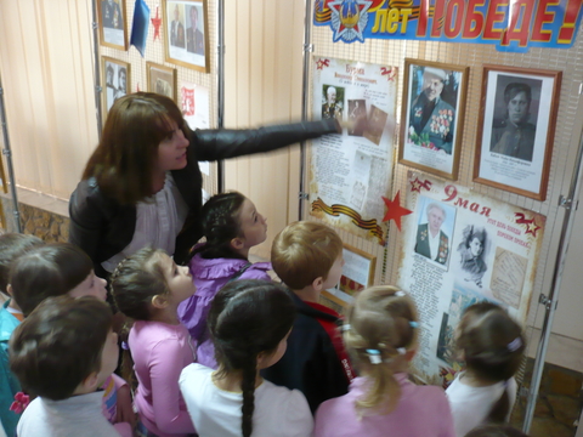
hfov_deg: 52.6
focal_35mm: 35
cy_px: 218
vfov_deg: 40.7
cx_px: 292
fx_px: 589
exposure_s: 1/8
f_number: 2.8
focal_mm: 5.8
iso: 200
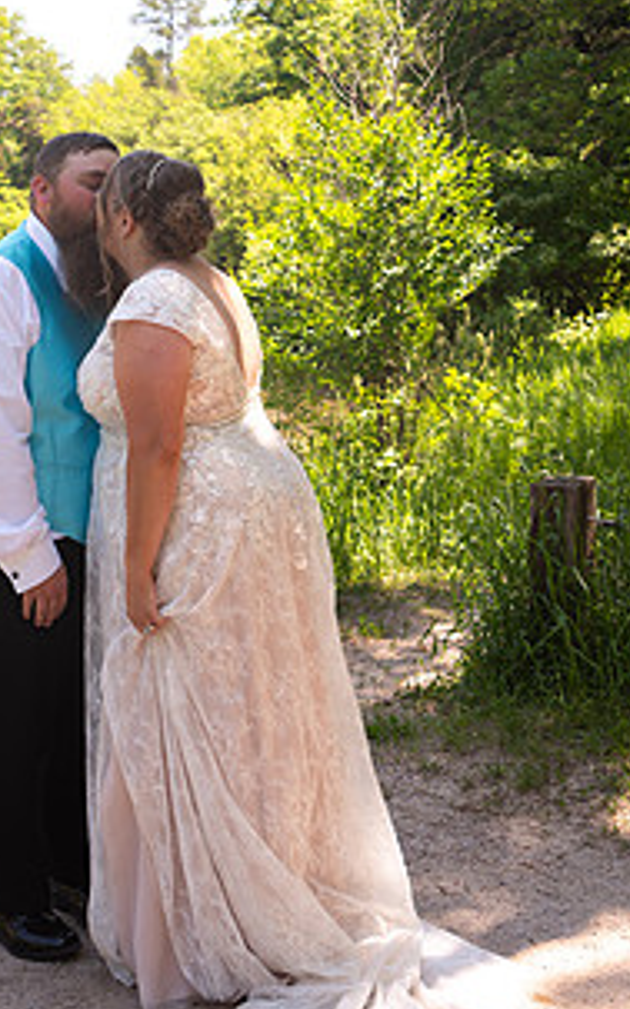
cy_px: 330
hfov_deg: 24.3
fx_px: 1458
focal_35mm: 53
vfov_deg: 37.8
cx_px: 207
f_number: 3.5
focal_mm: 35
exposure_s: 1/125
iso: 31
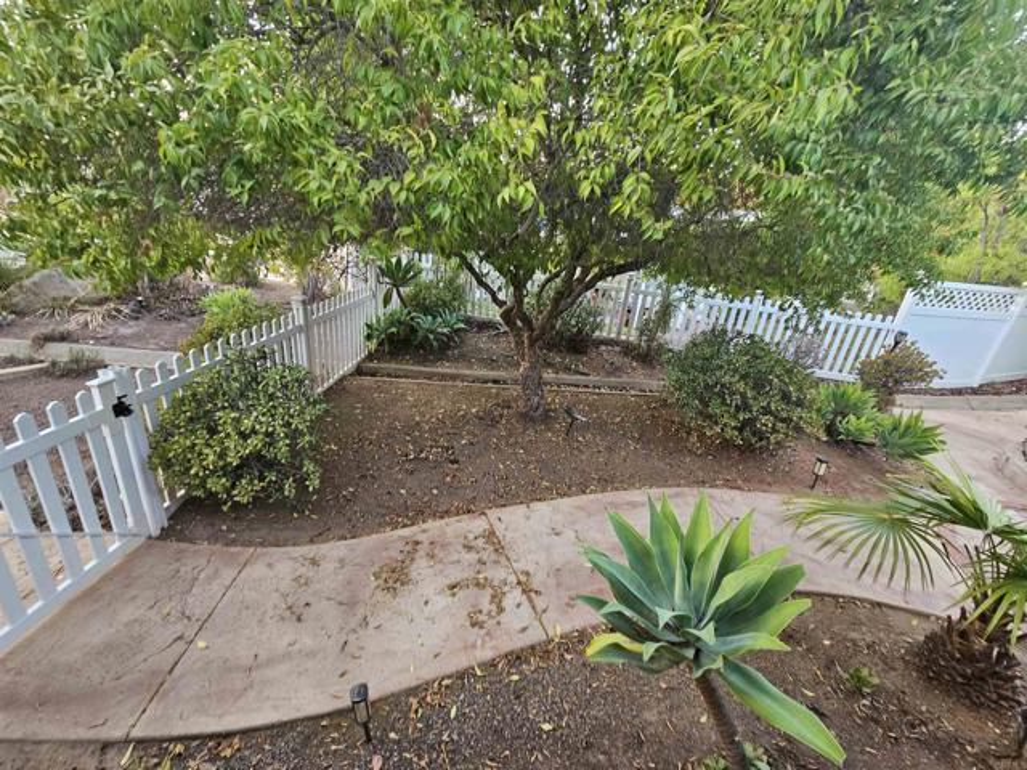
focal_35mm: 13
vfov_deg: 89.9
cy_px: 385
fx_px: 386
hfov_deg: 106.2
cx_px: 514
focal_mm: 2.2
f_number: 2.2
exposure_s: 1/60
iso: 320
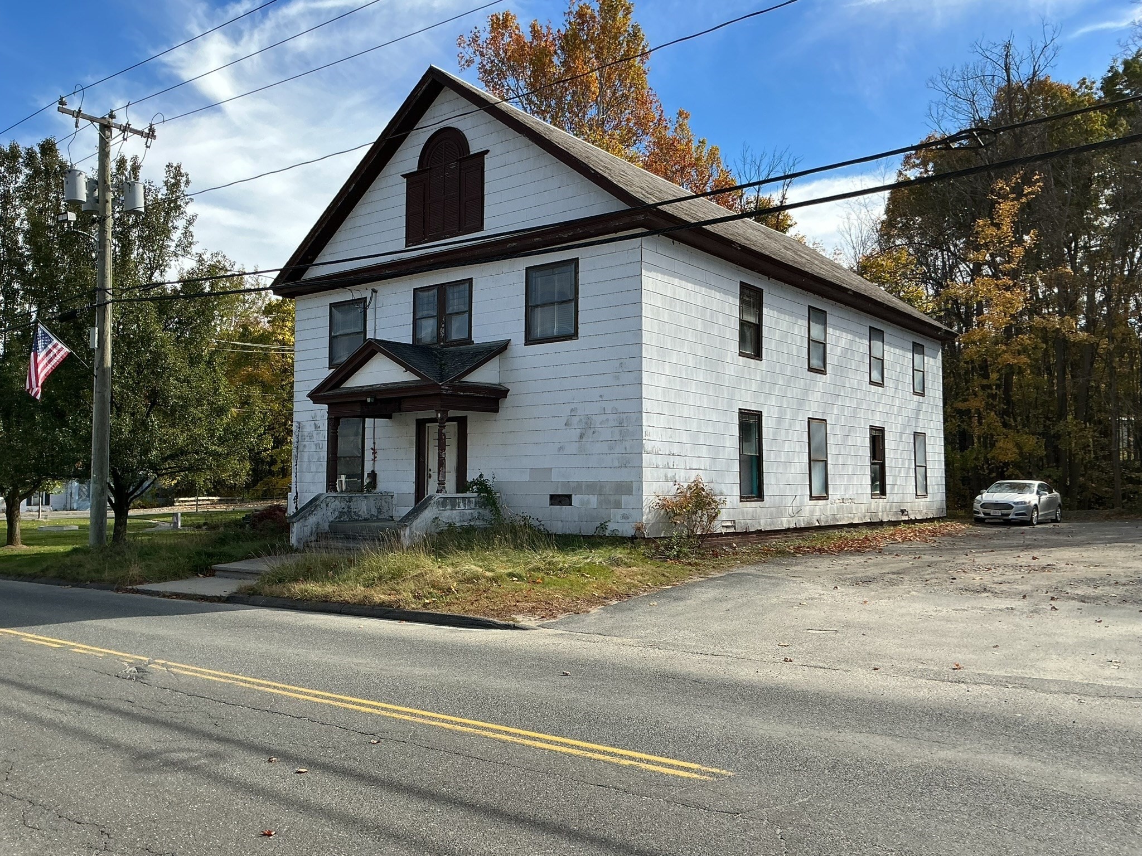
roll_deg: +0.8
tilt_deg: +4.0
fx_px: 957
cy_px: 428
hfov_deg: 61.7
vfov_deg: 48.2
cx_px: 571
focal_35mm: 29
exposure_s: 1/1076
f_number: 1.8
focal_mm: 3
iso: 25
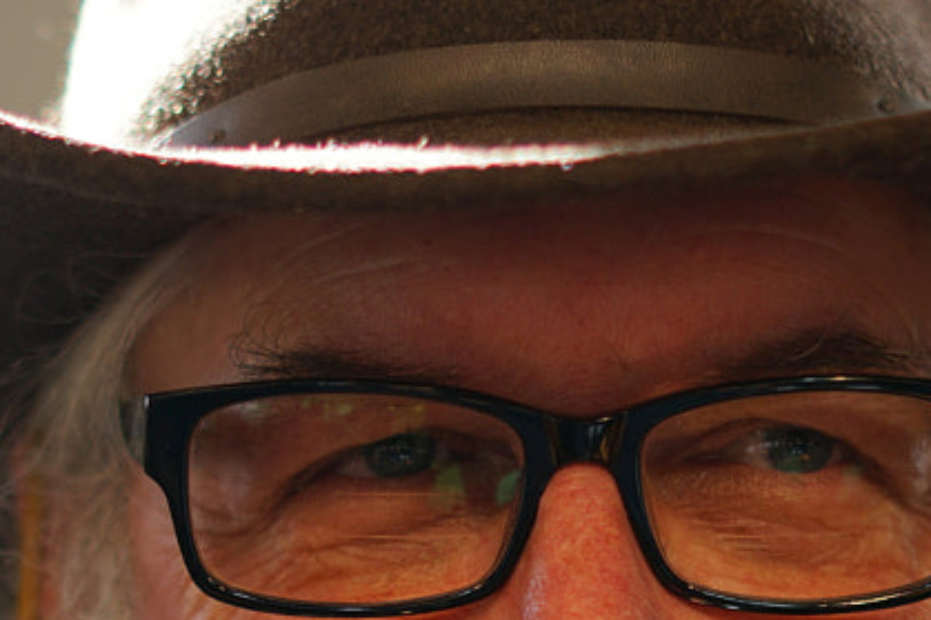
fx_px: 4937
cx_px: 511
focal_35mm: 191
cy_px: 839
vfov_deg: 7.1
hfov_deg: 10.8
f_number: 2
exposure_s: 1/200
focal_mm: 50
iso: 100
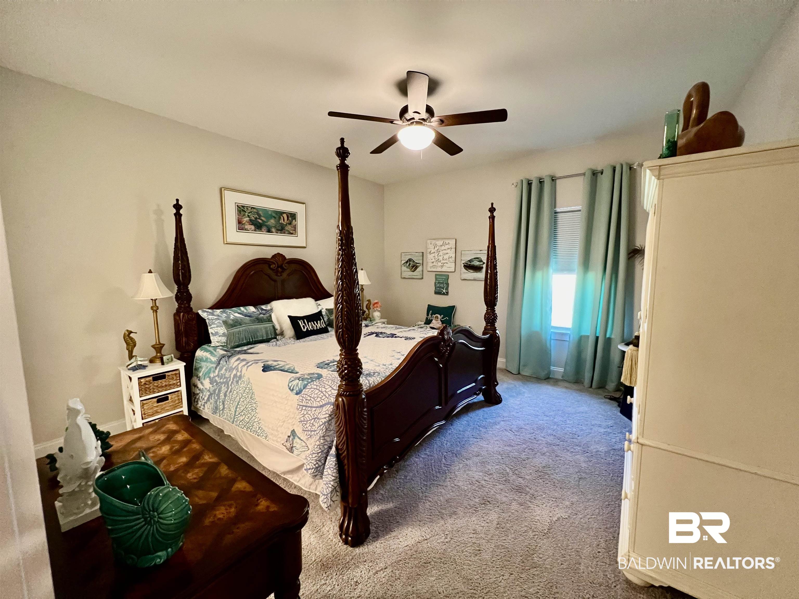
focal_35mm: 13
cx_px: 400
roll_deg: +0.7
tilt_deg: -6.2
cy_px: 300
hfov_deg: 106.2
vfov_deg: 89.9
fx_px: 300
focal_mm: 1.57
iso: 800
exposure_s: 1/60
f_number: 1.8
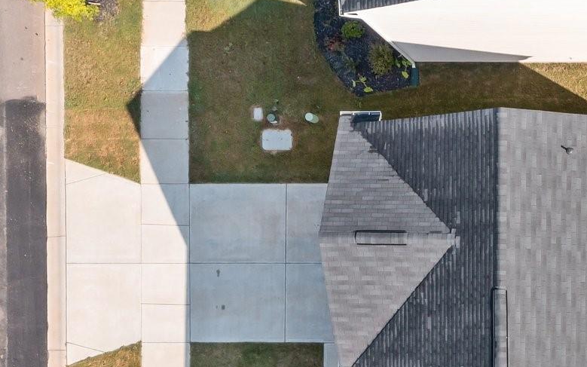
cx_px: 723
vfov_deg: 17.0
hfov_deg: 24.6
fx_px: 1200
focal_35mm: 75
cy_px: 365
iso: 100
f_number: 5.6
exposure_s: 1/400
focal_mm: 10.26
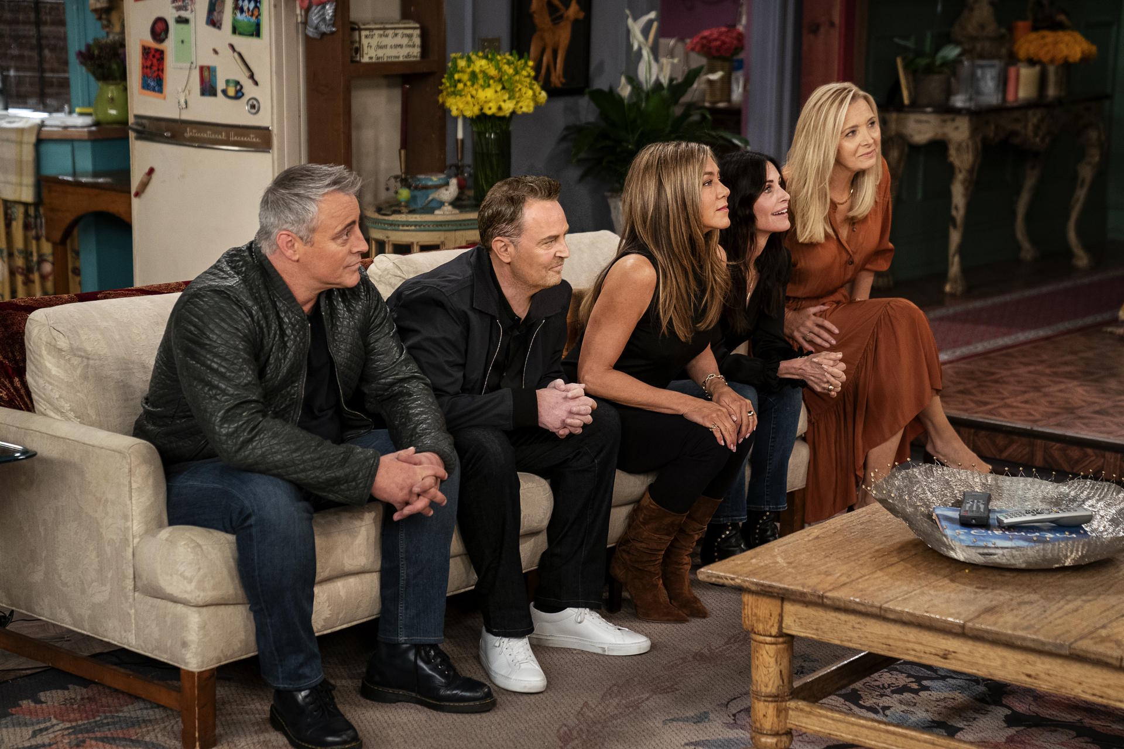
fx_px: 2185
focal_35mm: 70
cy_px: 374
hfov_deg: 28.8
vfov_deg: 19.5
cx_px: 562
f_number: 2.8
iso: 3200
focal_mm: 70
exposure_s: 1/250
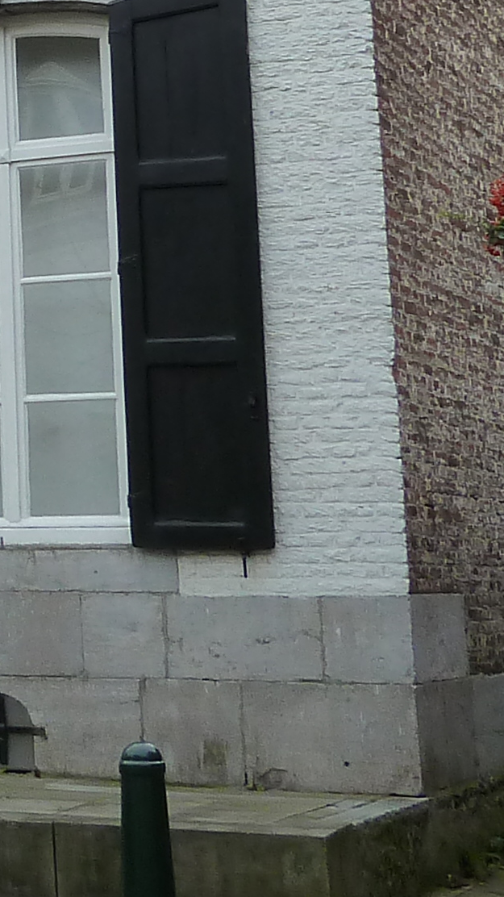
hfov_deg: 11.3
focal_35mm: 98
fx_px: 2330
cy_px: 23
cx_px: -460
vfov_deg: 21.1
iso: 125
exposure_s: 1/160
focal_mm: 4.1
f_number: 4
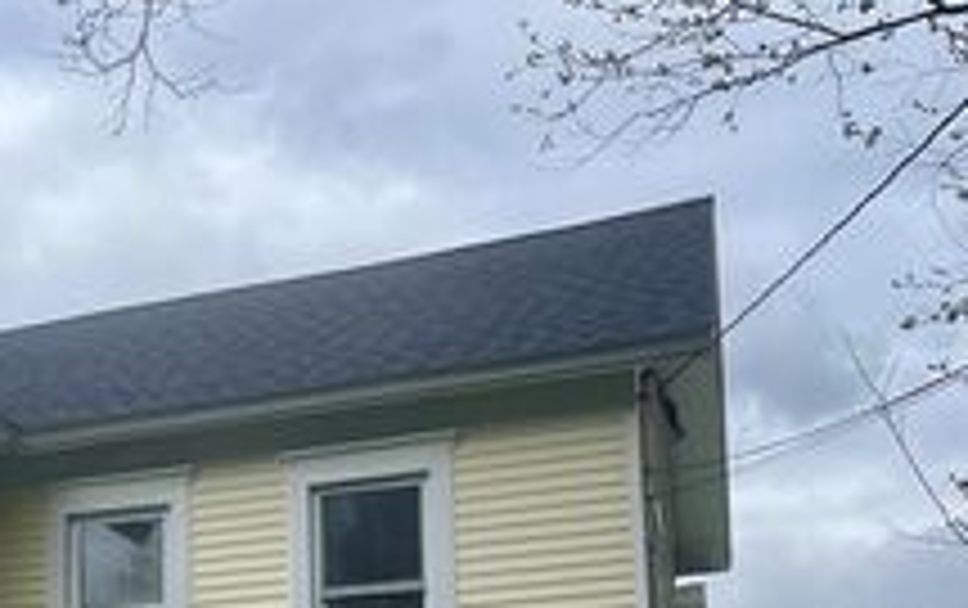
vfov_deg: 19.2
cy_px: 727
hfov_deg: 29.4
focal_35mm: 64
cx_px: -41
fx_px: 1691
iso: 50
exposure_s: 1/1477
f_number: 1.6
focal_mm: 5.1
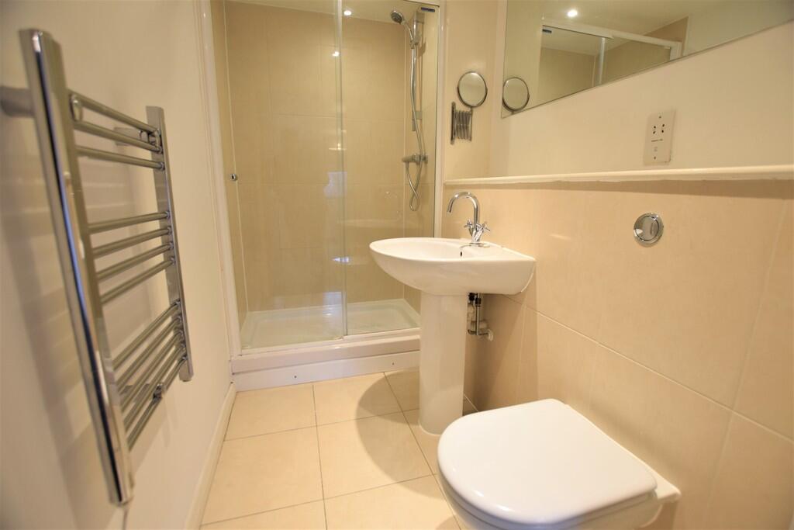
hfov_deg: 100.4
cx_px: 397
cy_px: 265
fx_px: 331
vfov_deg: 77.3
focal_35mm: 15
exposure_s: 1/80
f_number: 3.5
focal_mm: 10
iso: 500
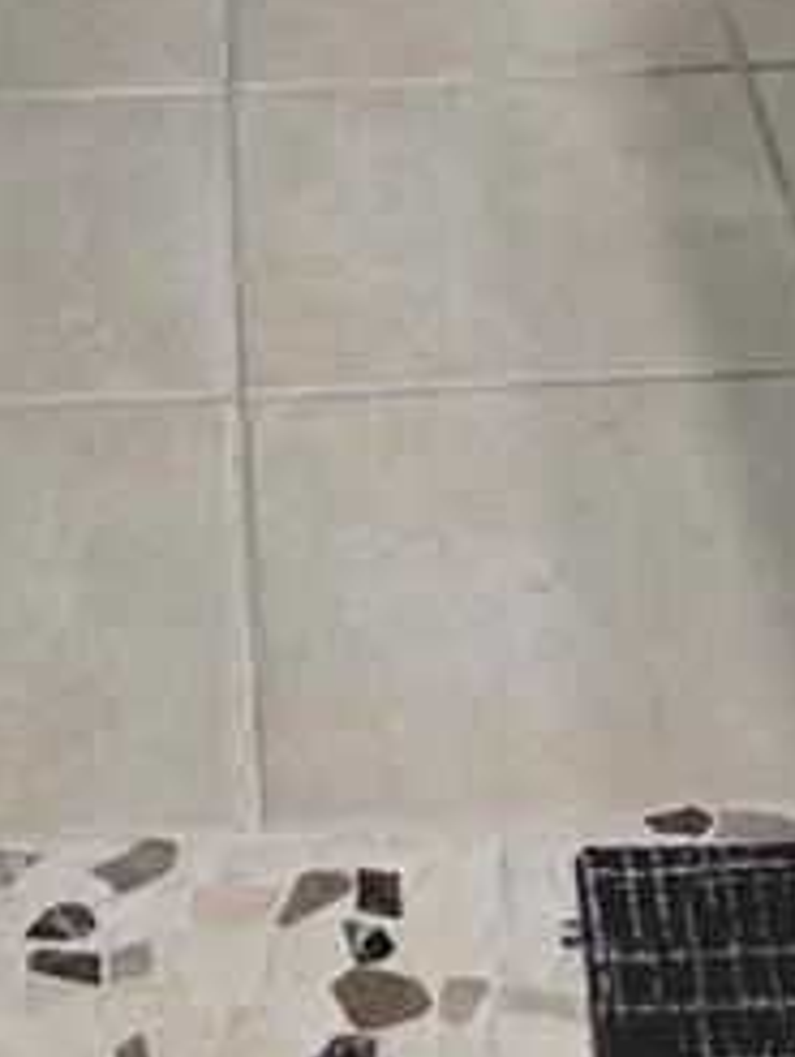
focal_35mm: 112
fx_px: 3424
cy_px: -954
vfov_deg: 14.9
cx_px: 413
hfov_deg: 13.2
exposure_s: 1/120
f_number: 1.7
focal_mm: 6.3
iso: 200
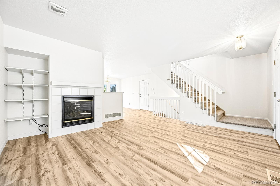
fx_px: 109
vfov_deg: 81.2
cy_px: 93
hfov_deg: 104.3
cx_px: 140
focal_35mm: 14
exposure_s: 1/15
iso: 220
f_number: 8
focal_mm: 14
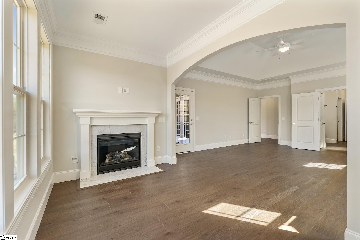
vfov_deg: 75.5
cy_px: 120
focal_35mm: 16
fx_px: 155
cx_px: 180
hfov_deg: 98.5
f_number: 6.3
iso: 400
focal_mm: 15.5
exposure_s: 1/8
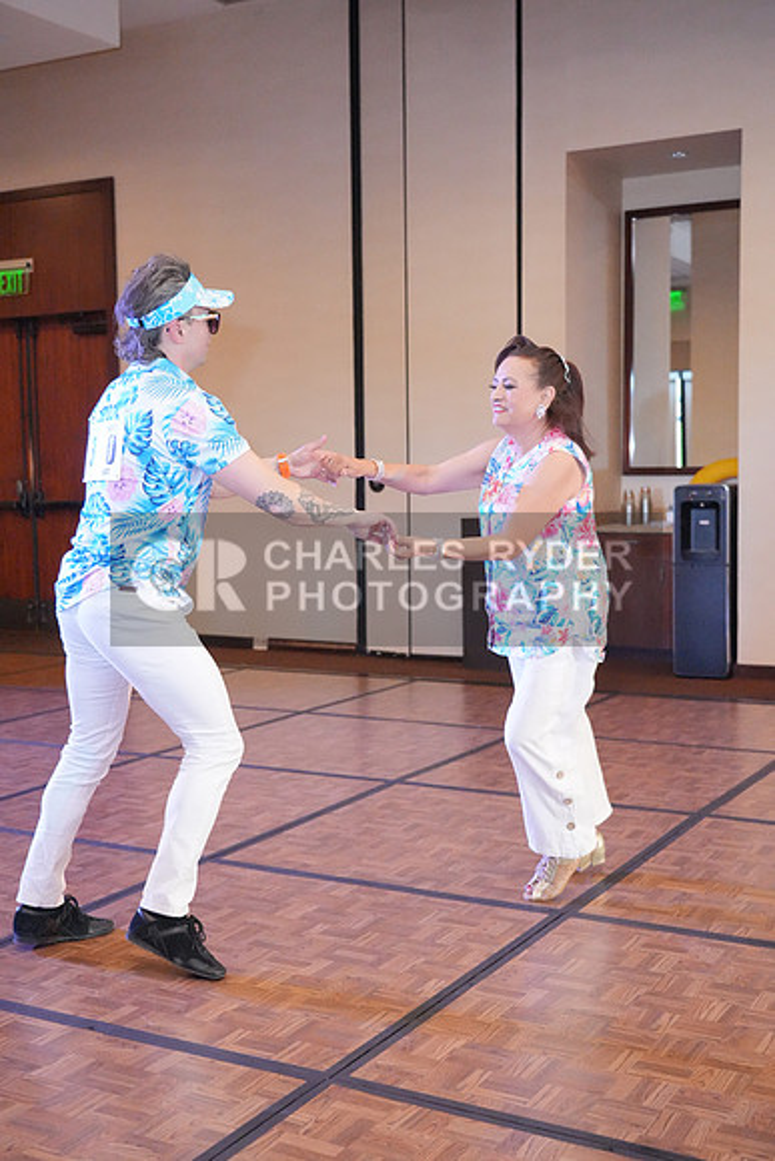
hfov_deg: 31.2
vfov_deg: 45.4
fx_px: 1388
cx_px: 388
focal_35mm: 43
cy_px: 580
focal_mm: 43
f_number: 4
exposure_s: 1/400
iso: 12800
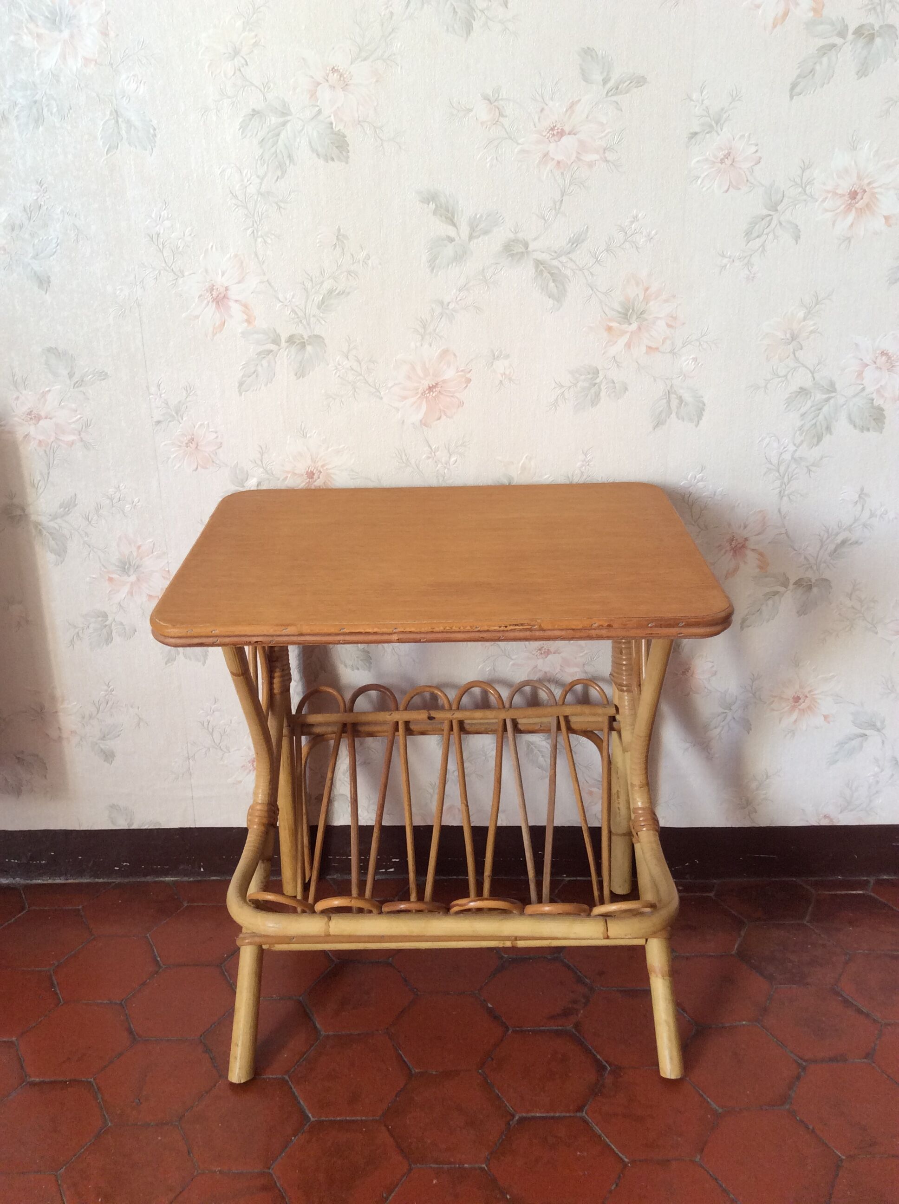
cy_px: 602
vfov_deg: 56.9
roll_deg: +0.7
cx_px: 450
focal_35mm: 32
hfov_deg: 44.1
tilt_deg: -20.4
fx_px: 1111
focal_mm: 3.3
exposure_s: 1/25
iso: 64
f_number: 2.4
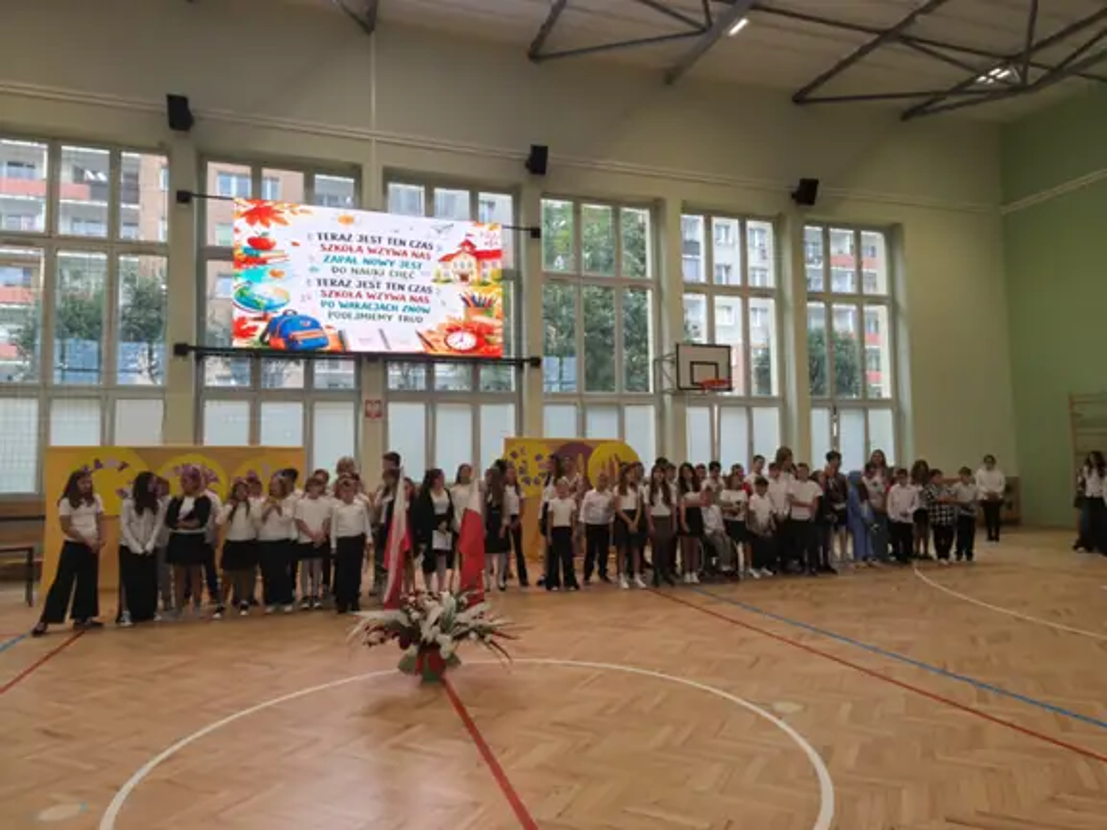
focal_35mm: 23
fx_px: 736
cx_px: 554
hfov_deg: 73.9
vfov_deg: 58.9
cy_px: 415
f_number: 1.7
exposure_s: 1/100
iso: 64
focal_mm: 5.35
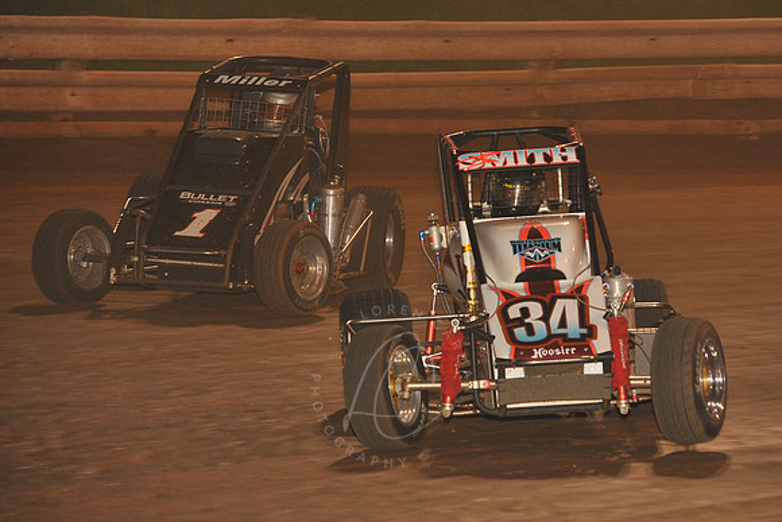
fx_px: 4345
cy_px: 261
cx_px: 391
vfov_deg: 6.9
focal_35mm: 200
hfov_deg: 10.3
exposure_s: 1/250
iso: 1000
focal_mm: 200
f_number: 6.3
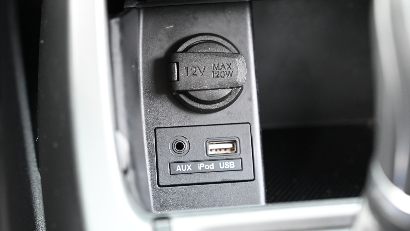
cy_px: 103
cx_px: 204
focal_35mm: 70
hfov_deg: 30.2
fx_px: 761
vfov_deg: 17.2
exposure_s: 1/60
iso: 3200
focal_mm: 66
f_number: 4
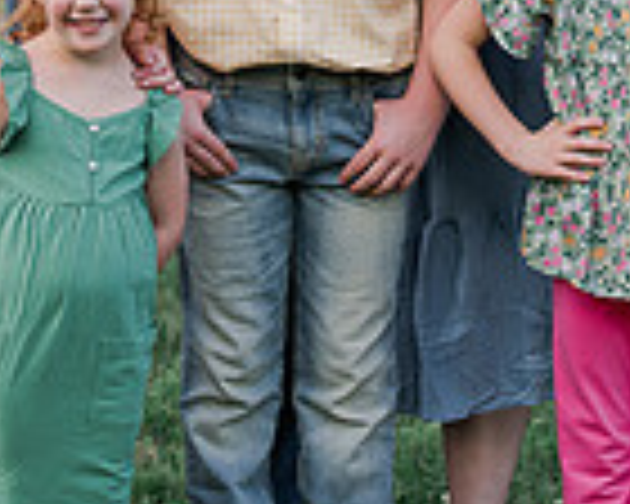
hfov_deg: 6.4
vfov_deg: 5.1
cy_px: -254
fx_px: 5650
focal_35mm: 303
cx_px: 468
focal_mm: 78
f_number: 4
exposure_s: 1/500
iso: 320
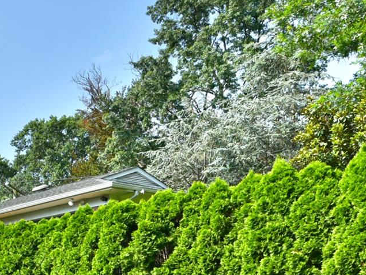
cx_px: -186
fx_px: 655
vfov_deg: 21.6
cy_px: 345
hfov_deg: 24.3
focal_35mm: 62
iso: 100
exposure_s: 1/125
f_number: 11
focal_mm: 20
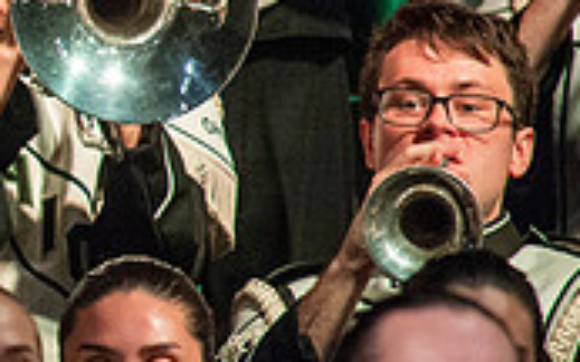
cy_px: 57
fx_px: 32299
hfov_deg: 1.0
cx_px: -325
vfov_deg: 0.6
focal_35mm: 2044
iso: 5000
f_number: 5.6
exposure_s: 1/400
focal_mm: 600
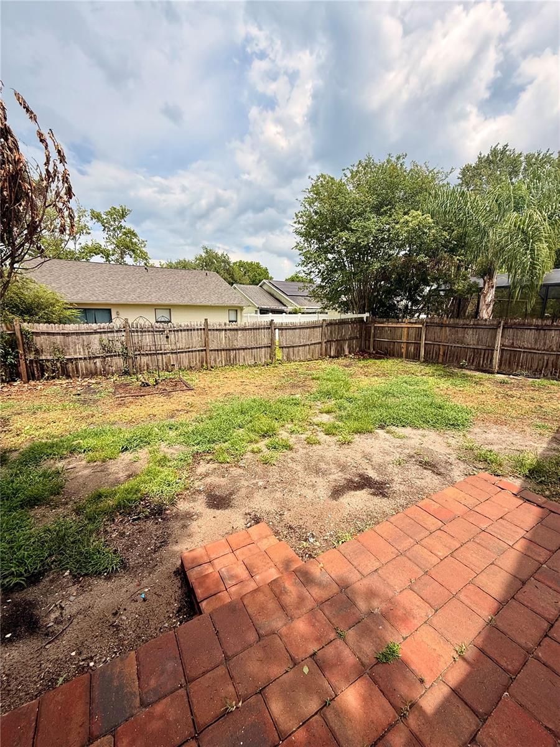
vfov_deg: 102.1
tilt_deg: -10.9
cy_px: 374
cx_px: 280
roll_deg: -1.0
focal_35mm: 14
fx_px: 302
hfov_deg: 85.7
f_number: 2.2
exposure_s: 1/1961
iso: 50
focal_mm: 2.22
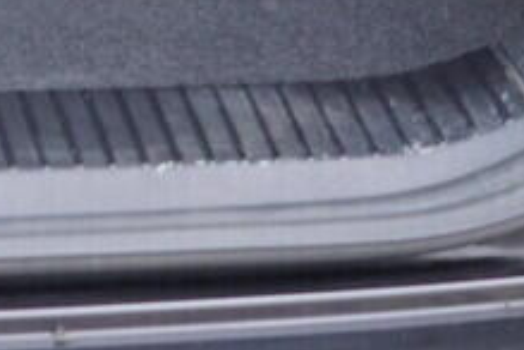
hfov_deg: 8.2
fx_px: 3449
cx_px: -605
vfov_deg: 5.4
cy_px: -779
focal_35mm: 237
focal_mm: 24
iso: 400
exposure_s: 1/40
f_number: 2.8
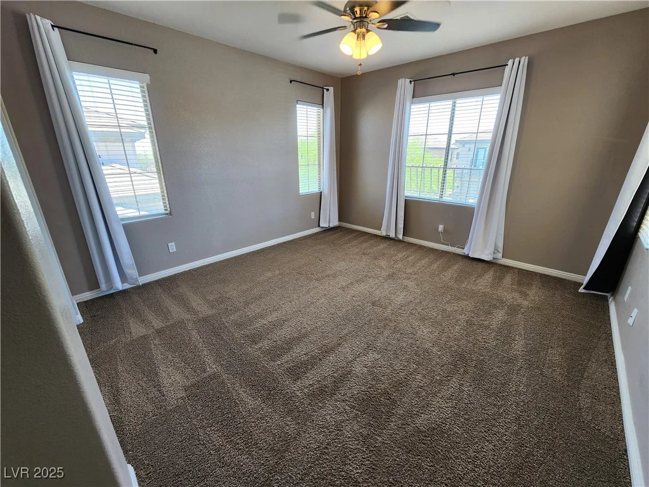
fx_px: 244
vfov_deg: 89.9
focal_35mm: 13
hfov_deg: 106.2
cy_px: 244
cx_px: 324
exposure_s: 1/60
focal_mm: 2.2
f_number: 2.2
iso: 100
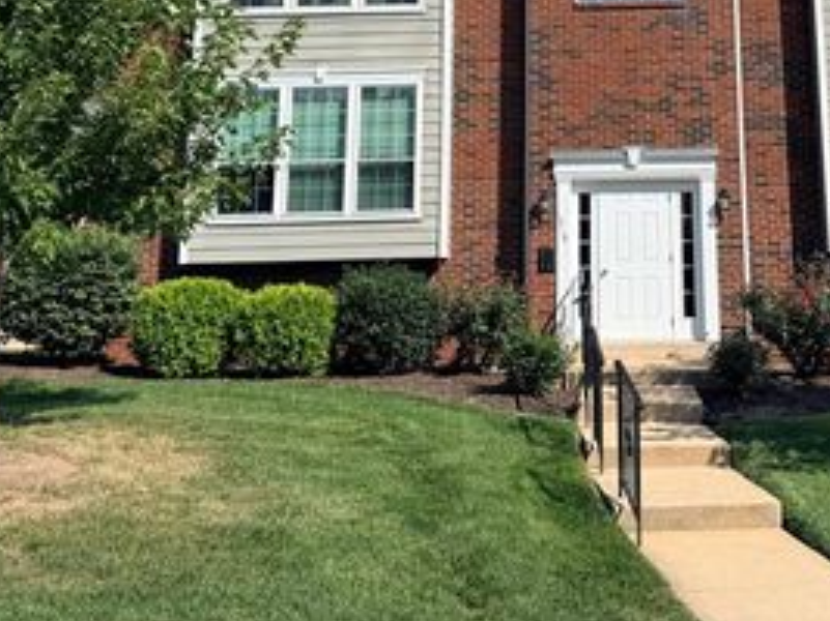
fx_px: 1078
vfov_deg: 30.8
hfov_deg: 41.3
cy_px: 73
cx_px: 584
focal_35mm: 45
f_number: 1.78
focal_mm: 6.76
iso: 80
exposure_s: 1/5319
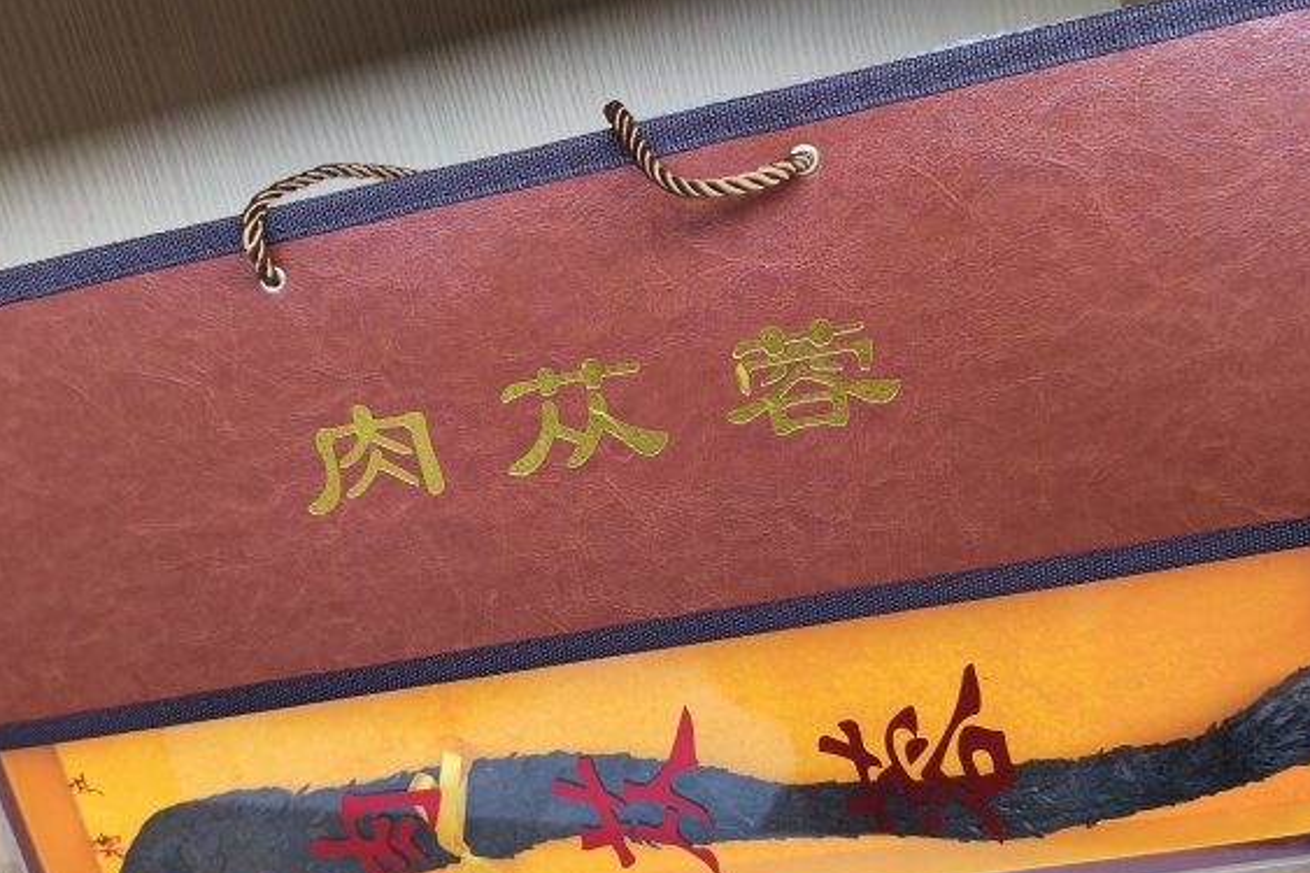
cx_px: 626
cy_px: 526
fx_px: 1237
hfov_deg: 55.8
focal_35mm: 34
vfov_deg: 38.7
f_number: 1.6
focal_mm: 5.84
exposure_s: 1/50
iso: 250
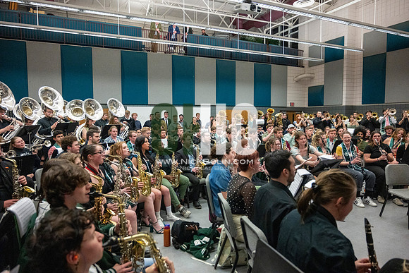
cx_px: 204
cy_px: 136
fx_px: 273
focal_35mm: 24
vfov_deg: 53.2
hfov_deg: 73.7
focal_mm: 24
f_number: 4
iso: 10000
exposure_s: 1/500
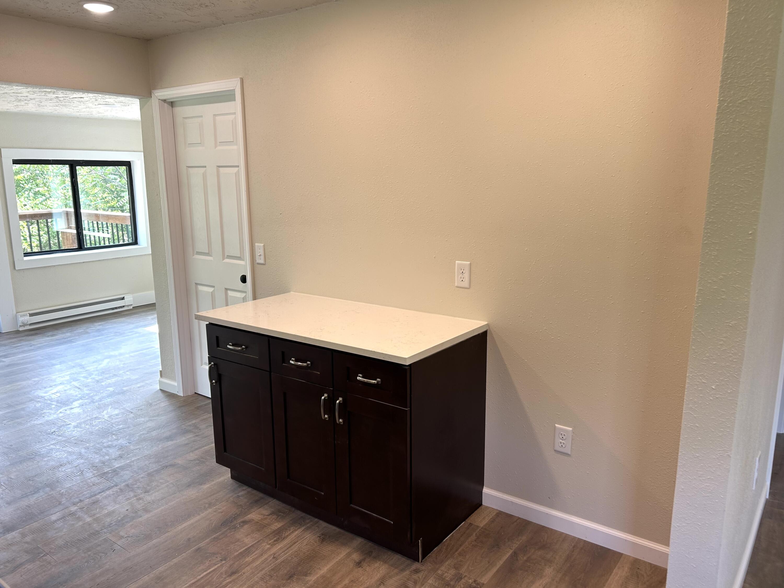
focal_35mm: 26
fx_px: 589
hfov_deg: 67.3
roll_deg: +0.6
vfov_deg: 53.1
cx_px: 392
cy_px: 294
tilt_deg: -12.2
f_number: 1.5
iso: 50
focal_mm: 5.7
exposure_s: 1/120
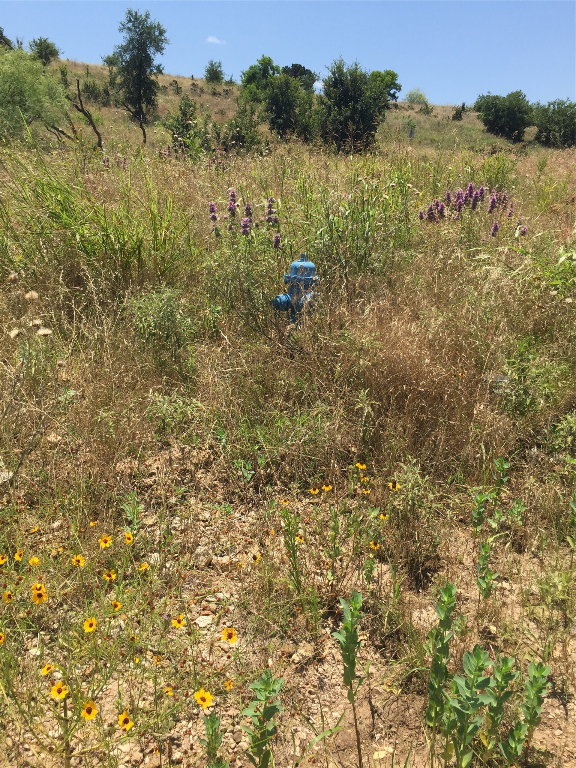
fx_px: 643
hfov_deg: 48.2
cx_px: 288
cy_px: 384
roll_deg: -0.6
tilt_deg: -11.3
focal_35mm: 29
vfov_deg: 61.7
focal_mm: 4.15
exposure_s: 1/1799
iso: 32
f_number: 2.2
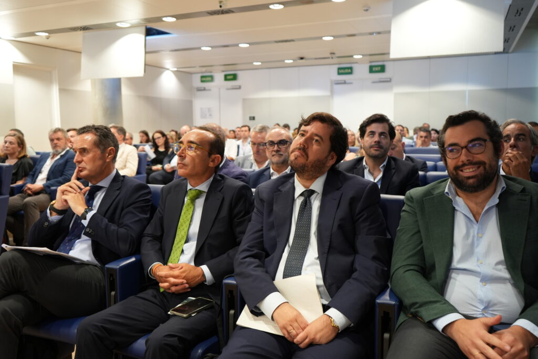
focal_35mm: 31
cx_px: 269
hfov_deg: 60.3
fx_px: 463
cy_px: 180
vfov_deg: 42.3
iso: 1600
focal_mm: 31
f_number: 4
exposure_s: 1/40
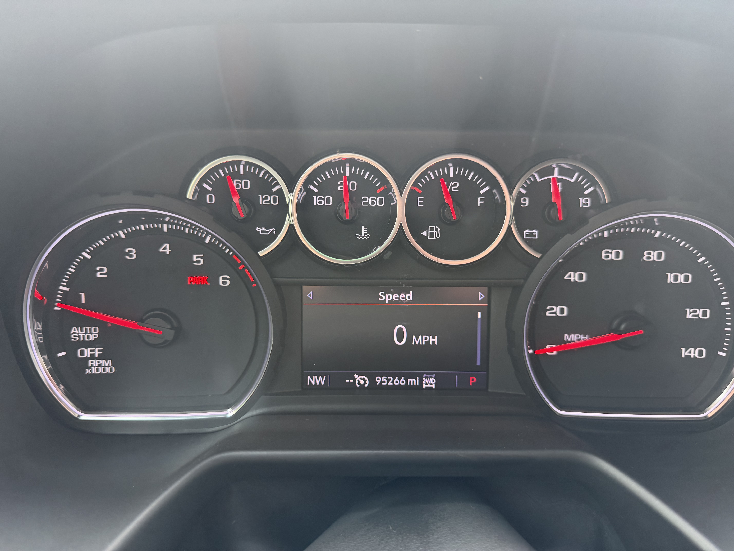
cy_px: 276
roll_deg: +1.4
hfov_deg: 71.6
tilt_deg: -17.6
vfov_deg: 56.8
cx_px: 367
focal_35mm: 24
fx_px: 509
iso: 250
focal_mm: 6.76
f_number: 1.78
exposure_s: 1/60
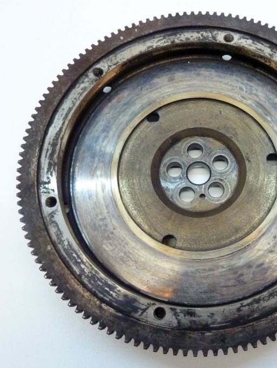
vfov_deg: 53.9
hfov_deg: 40.9
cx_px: 200
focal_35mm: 34
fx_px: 363
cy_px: 181
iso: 400
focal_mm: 4.1
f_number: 3.3
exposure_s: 1/25
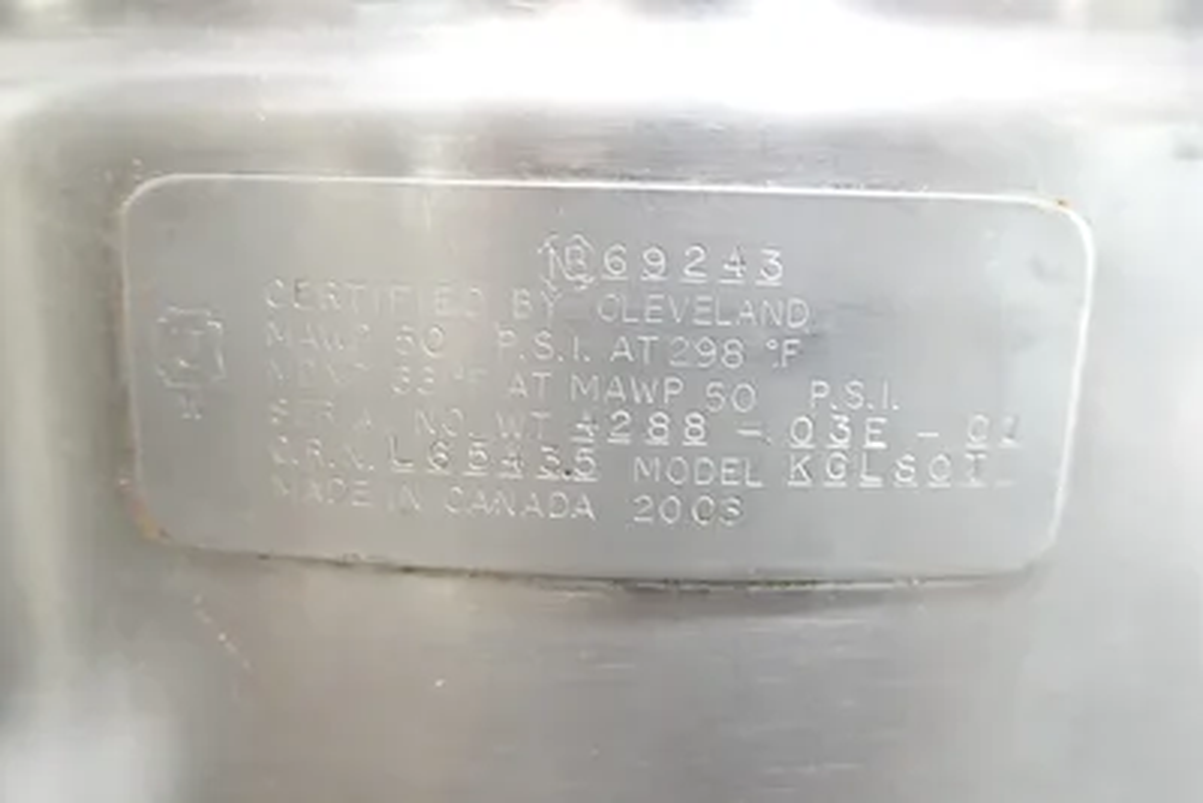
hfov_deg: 65.5
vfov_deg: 46.4
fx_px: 936
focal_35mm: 28
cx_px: 602
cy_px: 402
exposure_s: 1/30
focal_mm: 10.6
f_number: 3.2
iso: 2000
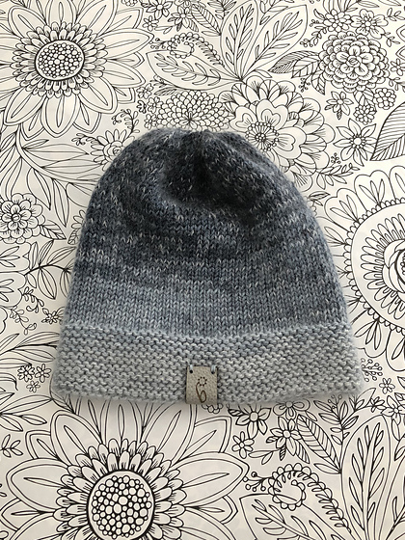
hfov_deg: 44.1
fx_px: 499
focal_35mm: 32
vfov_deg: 56.8
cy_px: 275
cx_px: 191
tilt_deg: -73.0
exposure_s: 1/15
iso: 50
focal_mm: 3.99
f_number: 1.8
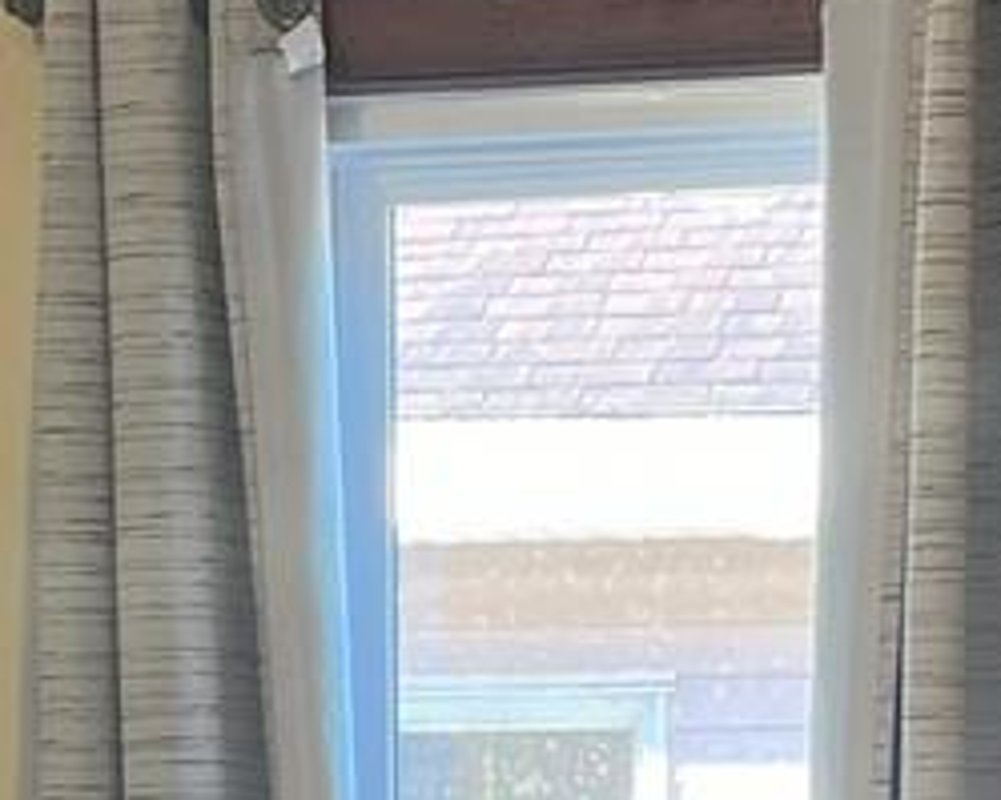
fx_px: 4827
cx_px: 450
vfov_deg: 8.9
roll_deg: +0.4
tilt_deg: -8.9
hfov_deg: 11.8
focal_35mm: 163
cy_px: 1676
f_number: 1.6
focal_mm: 5.1
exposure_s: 1/60
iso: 80
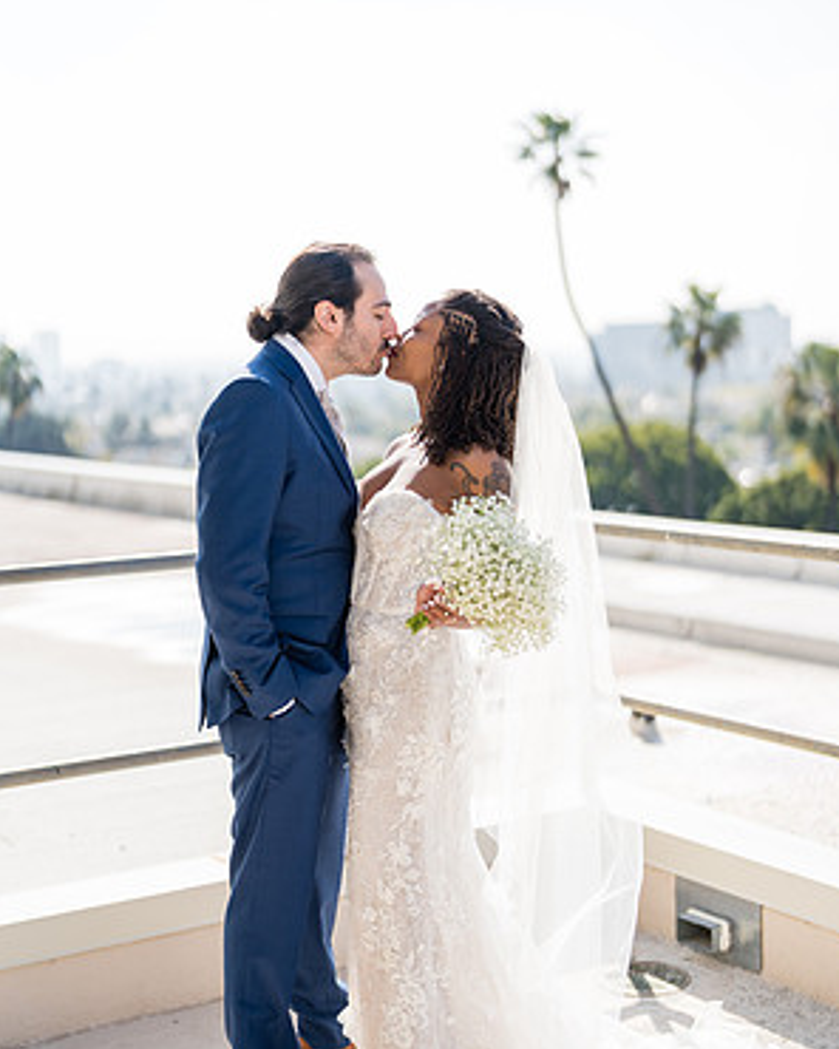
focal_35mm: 57
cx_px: 422
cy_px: 587
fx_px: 1769
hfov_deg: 26.7
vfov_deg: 33.0
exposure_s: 1/5000
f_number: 1.2
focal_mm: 50
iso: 100
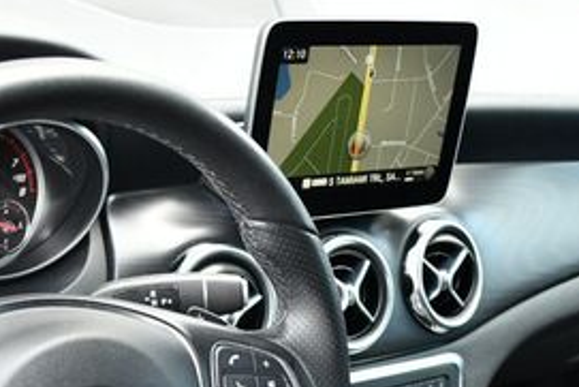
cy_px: 440
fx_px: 1368
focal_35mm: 85
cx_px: 167
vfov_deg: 15.6
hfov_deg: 23.7
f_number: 3.5
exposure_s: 1/200
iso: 800
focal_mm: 18
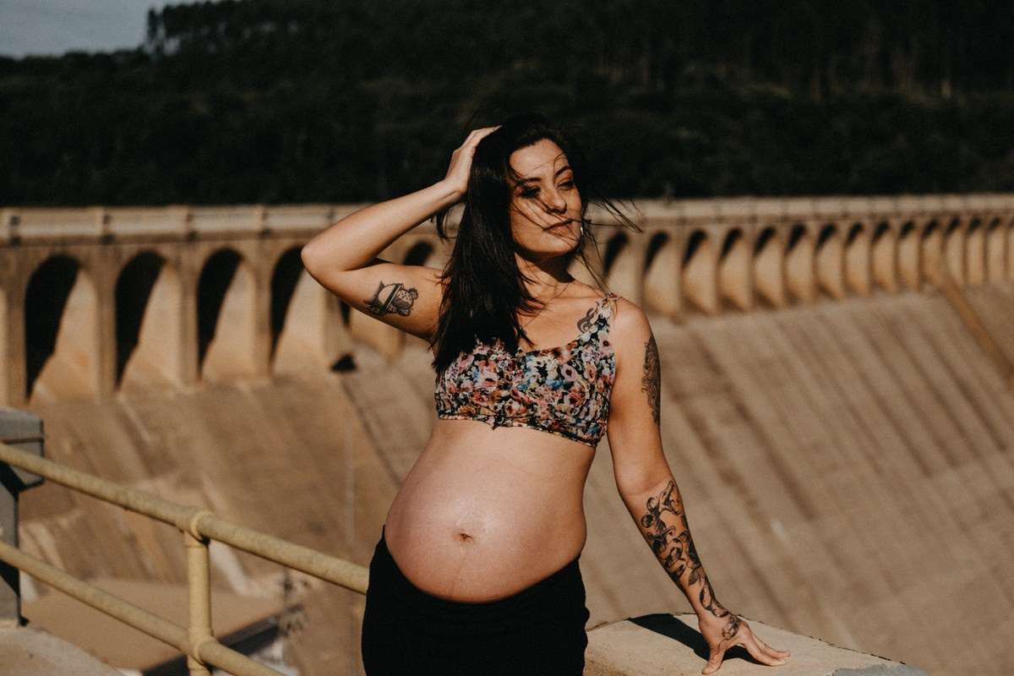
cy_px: 338
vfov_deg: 18.2
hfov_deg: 27.0
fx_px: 2112
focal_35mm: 75
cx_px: 507
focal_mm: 50
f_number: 2.8
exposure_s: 1/8000
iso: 160
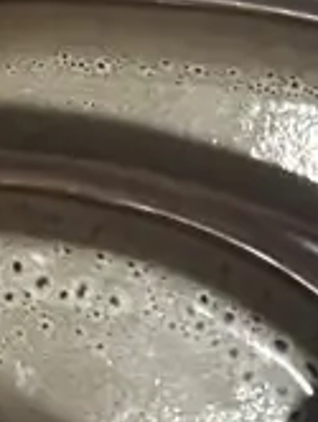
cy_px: 1012
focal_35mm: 148
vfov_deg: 11.2
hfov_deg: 10.0
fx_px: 1808
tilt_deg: -81.7
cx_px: 114
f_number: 1.78
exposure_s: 1/33
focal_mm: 6.86
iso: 640
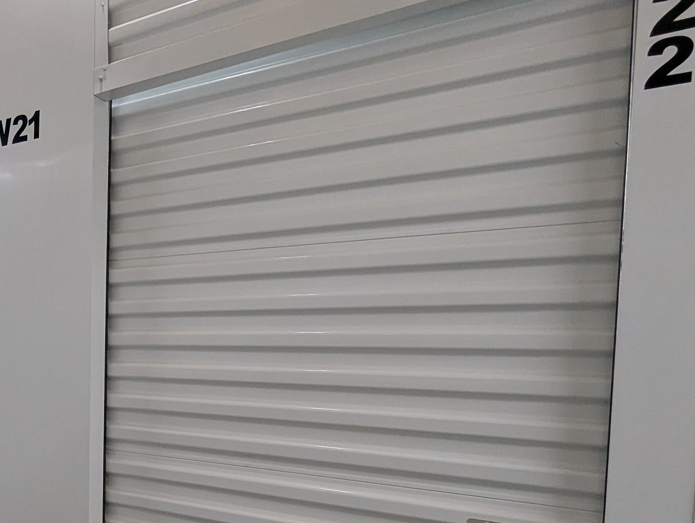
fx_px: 744
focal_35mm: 37
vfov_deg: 37.4
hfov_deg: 46.3
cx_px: 101
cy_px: 415
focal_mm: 2.35
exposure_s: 1/60
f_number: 2.2
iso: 90
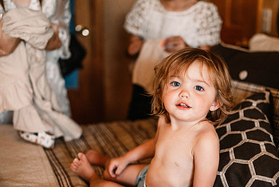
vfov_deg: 23.3
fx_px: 450
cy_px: 134
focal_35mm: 58
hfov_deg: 34.3
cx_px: 170
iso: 160
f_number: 1.4
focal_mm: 35
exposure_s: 1/500
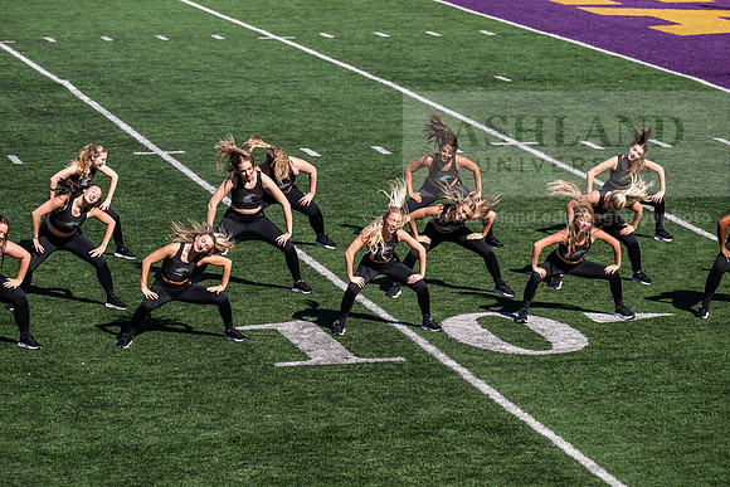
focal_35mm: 155
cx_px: 365
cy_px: 244
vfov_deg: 8.9
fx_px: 3144
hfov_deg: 13.2
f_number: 5
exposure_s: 1/1000
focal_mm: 155
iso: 160
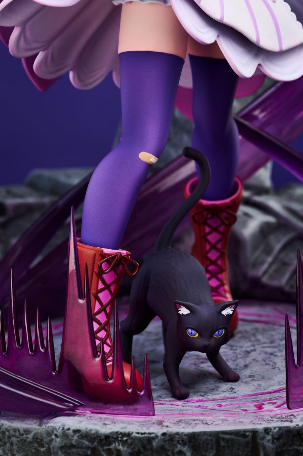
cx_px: 152
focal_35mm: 300
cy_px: 228
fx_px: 3792
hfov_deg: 4.6
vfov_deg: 6.9
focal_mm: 200
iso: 160
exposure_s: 1/100
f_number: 13
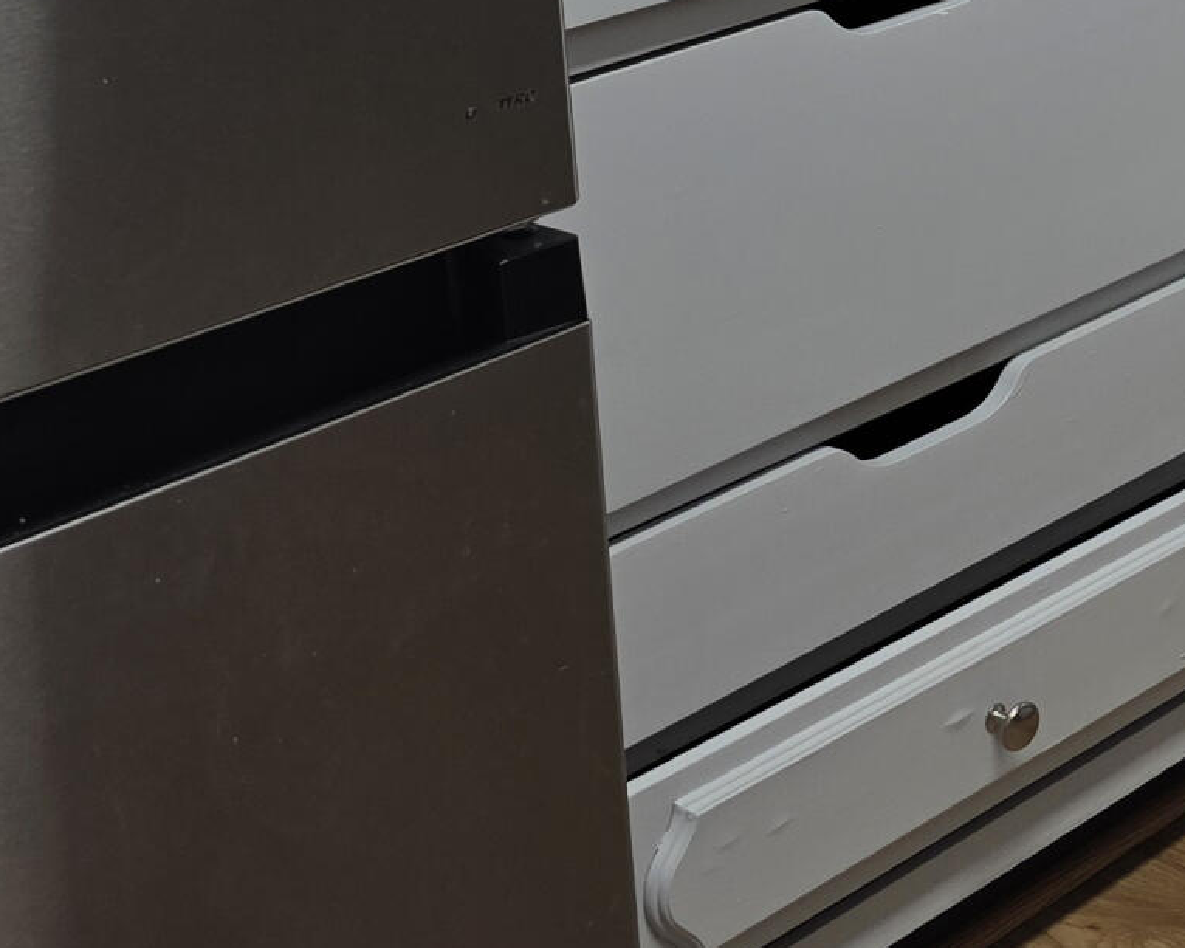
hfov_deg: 19.0
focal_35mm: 88
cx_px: 1784
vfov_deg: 16.3
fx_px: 3086
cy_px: -362
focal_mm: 6.3
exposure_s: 1/120
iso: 64
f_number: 1.7
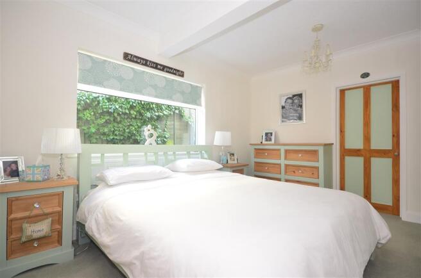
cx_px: 210
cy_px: 139
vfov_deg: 67.1
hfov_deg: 90.1
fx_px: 210
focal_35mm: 18
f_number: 5
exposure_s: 1/6
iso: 200
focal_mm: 12
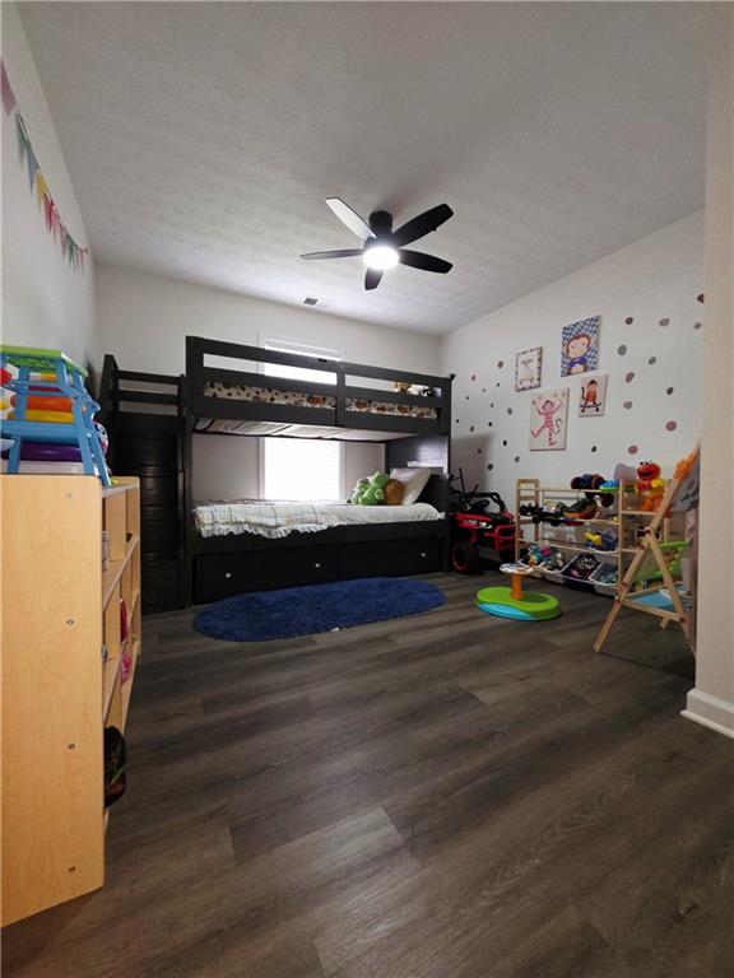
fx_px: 368
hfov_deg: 89.9
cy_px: 489
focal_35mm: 13
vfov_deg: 106.2
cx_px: 367
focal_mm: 2.2
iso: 160
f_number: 1.9
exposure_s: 1/60.2
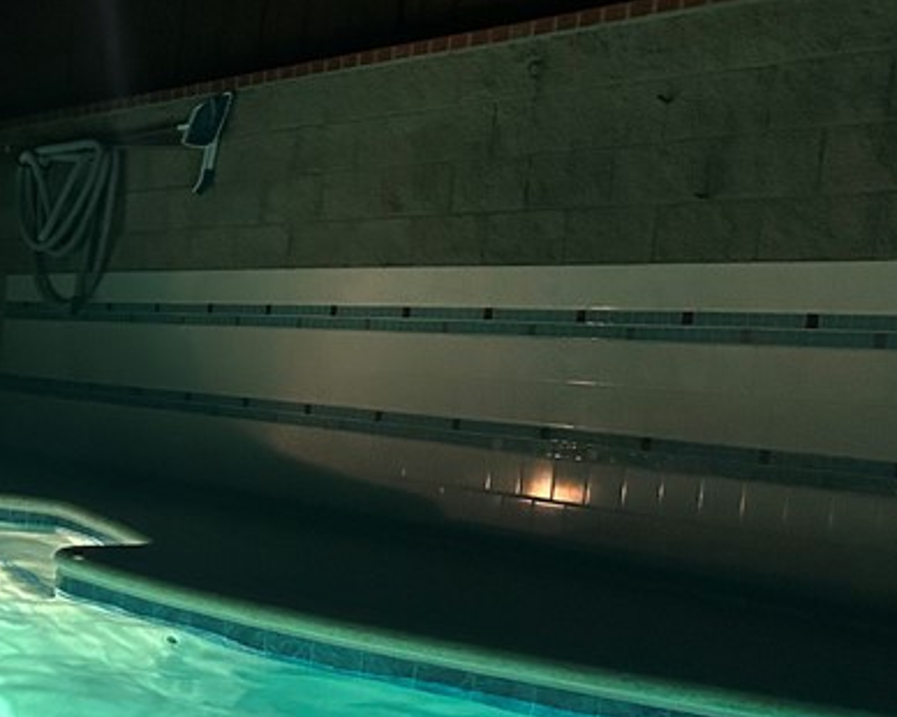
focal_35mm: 67
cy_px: 516
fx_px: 1778
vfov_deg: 22.6
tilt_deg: -6.2
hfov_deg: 25.1
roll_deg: -3.1
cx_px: -222
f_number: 1.5
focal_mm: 5.7
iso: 400
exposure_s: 1/40
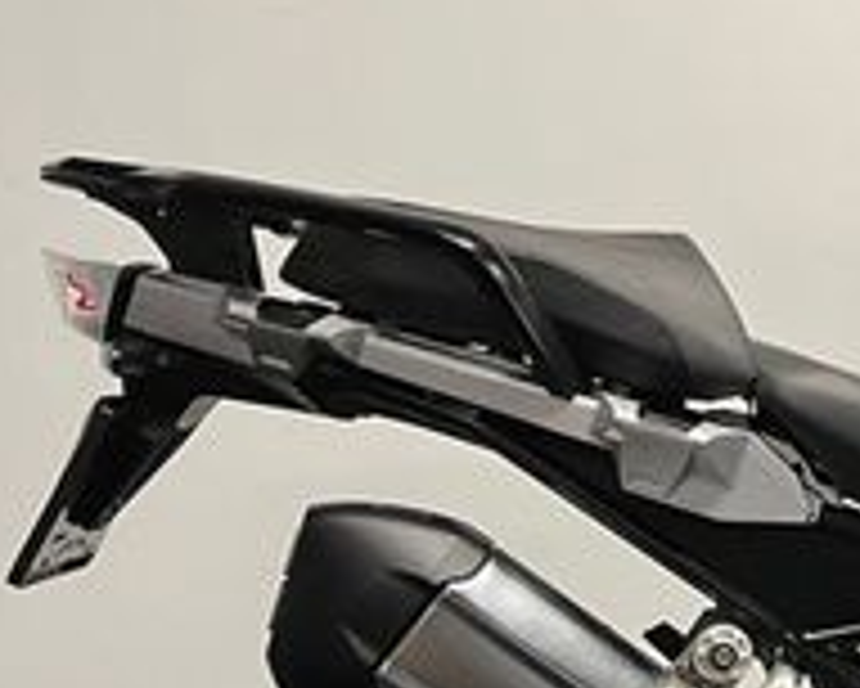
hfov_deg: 20.5
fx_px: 2165
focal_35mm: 85
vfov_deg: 18.0
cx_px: 1121
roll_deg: -0.2
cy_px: 522
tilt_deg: -4.8
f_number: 1.6
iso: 80
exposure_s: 1/50
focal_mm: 5.1
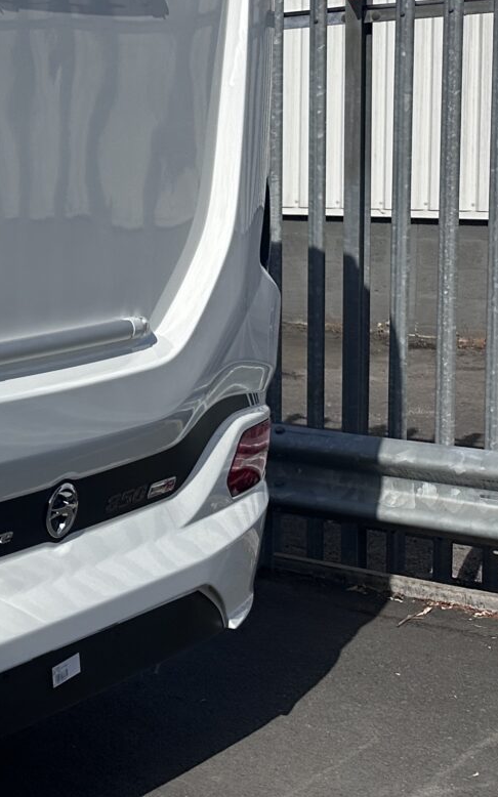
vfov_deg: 30.4
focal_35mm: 67
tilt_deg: -1.9
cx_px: -479
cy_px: 257
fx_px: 1455
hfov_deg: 15.7
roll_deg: +1.6
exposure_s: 1/10753
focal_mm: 6.86
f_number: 1.78
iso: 80
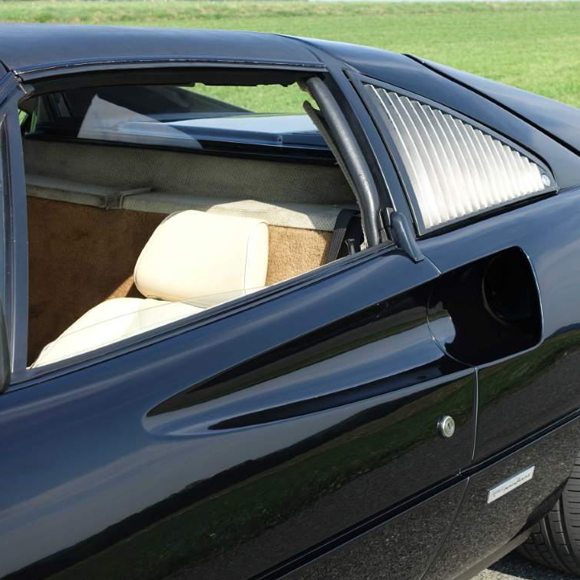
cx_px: 356
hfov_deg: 25.7
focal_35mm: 67
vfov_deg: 25.7
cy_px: 288
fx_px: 1270
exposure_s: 1/500
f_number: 4
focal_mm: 18.89
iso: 125
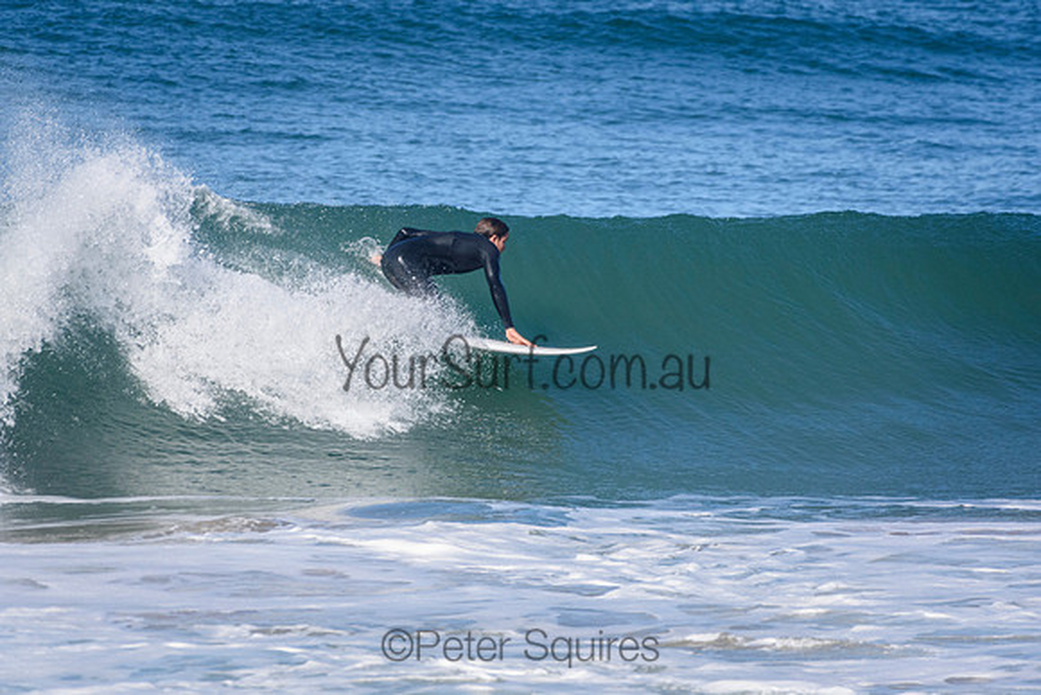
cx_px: 520
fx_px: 21695
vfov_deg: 1.8
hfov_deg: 2.7
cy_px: 348
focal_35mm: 750
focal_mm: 500
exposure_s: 1/4000
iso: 640
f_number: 5.6
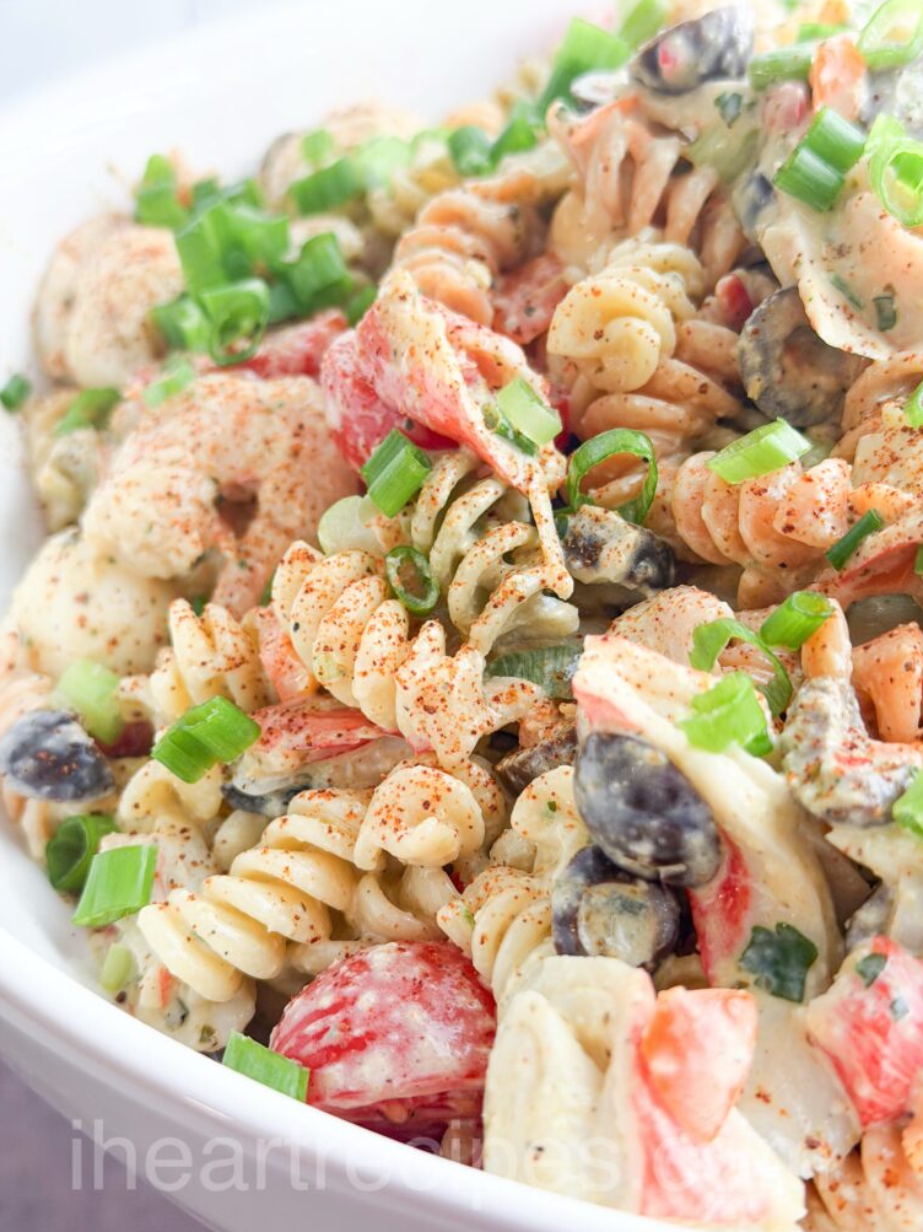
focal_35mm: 49
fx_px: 1742
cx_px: 459
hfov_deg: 29.7
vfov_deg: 38.9
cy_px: 626
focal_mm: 6.76
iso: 160
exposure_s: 1/60
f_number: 1.8
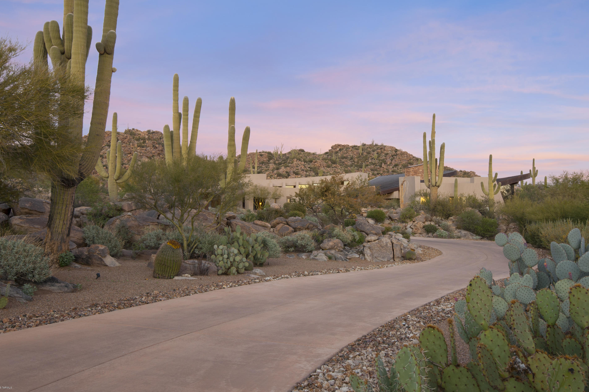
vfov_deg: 39.9
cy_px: 192
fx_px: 540
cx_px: 306
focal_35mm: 33
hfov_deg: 57.2
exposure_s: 1/6
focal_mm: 31
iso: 400
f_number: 10
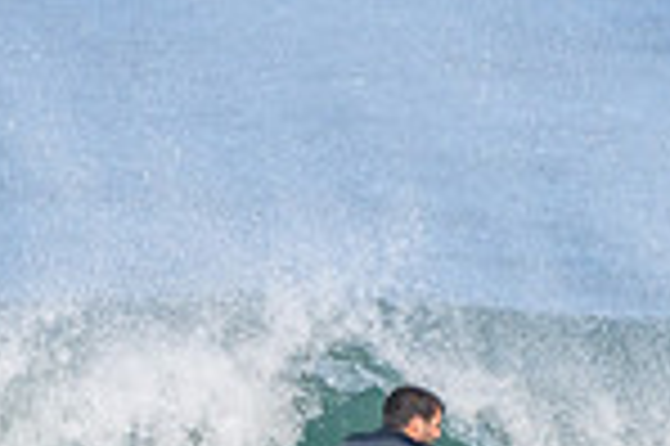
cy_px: 574
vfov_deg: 0.6
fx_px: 41271
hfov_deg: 0.9
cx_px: 414
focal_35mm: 2220
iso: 400
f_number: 5.6
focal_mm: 380
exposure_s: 1/2000
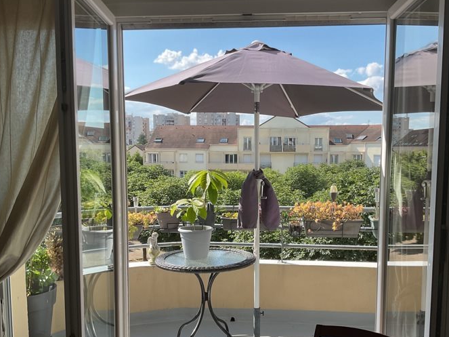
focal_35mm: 35
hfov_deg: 52.5
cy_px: 197
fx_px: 454
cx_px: 250
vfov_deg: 40.6
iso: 16
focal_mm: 3
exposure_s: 1/912
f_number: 1.8
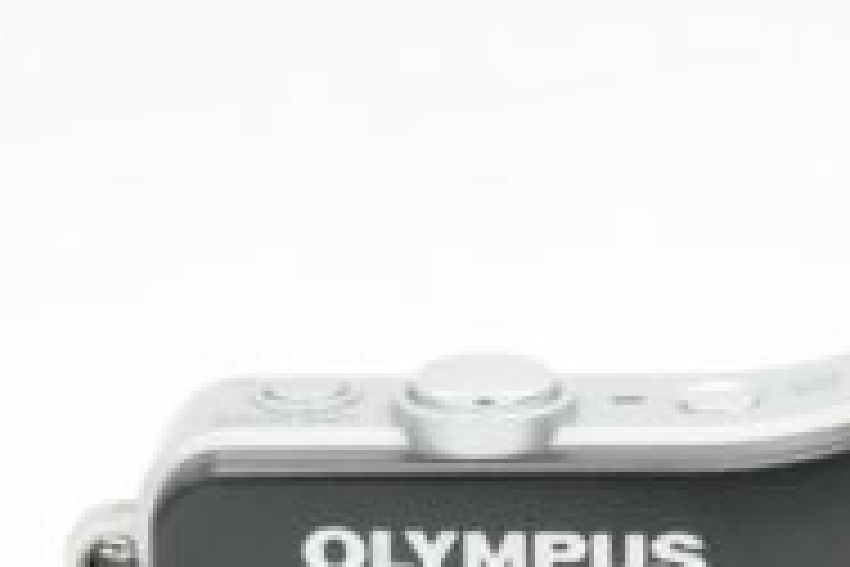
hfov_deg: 7.9
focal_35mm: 257
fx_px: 6068
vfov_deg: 5.3
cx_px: 1030
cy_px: 824
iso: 1250
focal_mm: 54
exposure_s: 1/200
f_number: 13
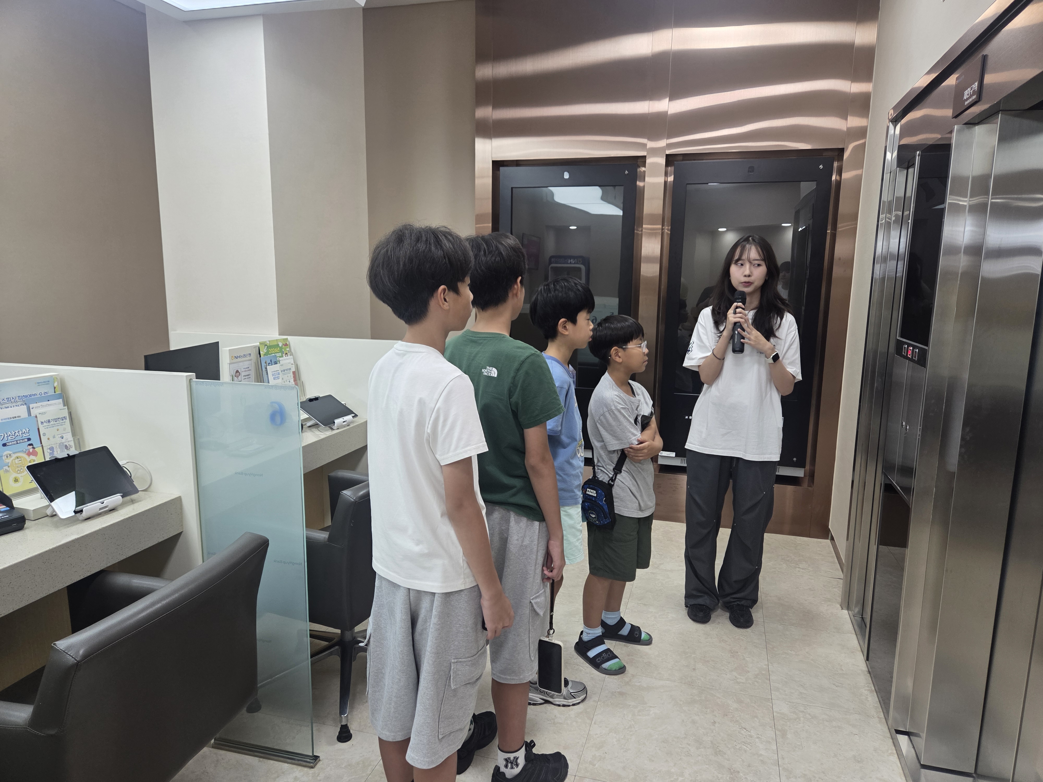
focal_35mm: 23
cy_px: 391
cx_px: 522
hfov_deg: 73.9
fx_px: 693
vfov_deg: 58.9
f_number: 1.8
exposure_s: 1/120
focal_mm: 5.4
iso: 160
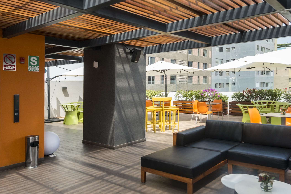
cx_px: 163
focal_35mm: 31
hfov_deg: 60.1
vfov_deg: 42.3
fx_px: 251
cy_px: 88
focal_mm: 17
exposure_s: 1/1250
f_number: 5.6
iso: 400
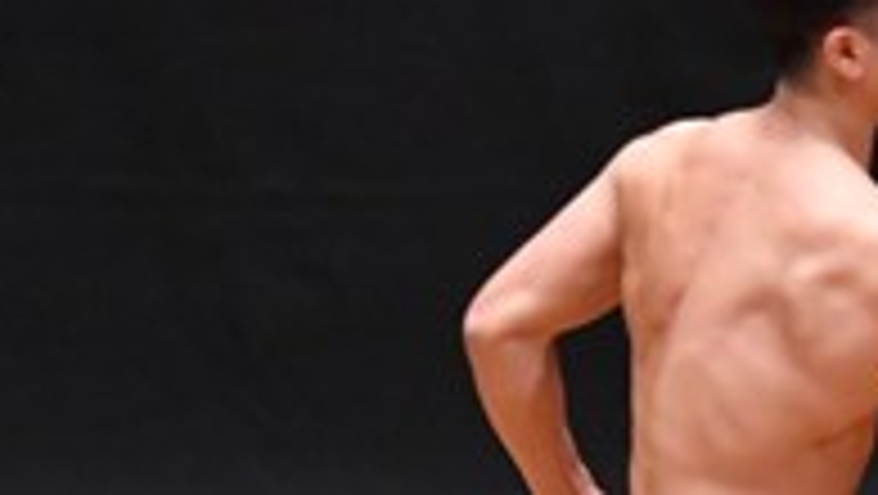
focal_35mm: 999
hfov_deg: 2.2
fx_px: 23274
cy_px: 436
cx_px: 489
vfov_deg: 1.2
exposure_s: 1/400
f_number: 5.6
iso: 6400
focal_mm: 160
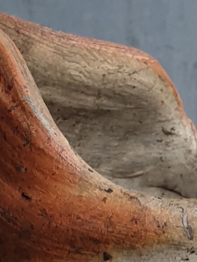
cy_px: 769
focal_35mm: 178
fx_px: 1350
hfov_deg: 8.3
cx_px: 158
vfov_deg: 9.1
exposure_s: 1/50
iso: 64
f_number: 2.4
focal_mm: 4.3
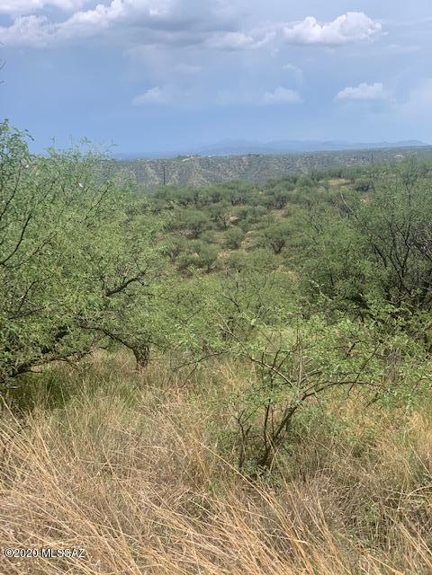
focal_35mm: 52
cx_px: 216
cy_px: 288
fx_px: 865
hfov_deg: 28.0
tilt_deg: -8.5
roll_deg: +2.0
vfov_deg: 36.8
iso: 16
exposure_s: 1/1170
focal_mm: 6
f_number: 2.4
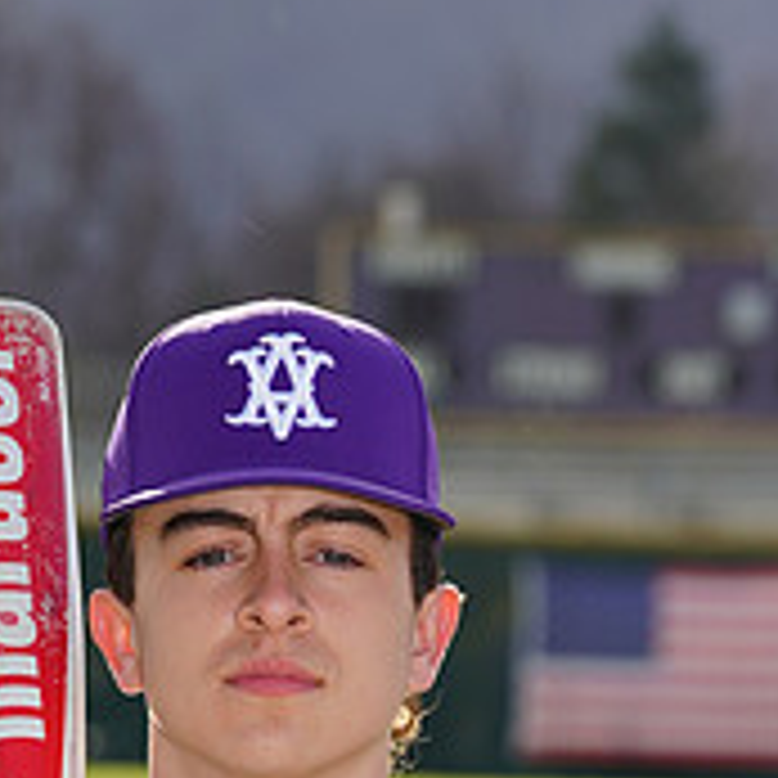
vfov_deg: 3.2
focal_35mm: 543
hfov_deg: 3.2
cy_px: 1160
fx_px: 13807
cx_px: 286
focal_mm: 190
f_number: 9
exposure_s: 1/200
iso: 100
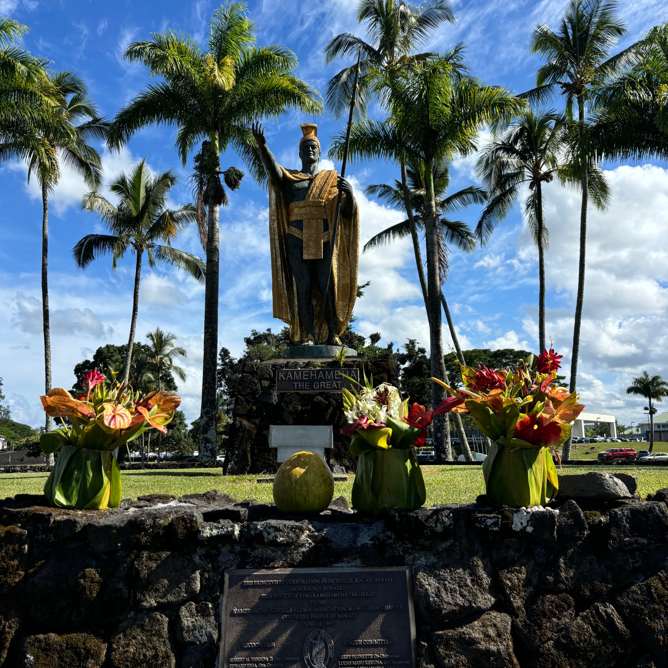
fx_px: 677
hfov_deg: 52.5
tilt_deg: +9.8
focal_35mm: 31
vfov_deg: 52.5
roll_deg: +1.3
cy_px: 313
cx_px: 332
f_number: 1.6
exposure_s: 1/3534
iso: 50
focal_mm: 5.96
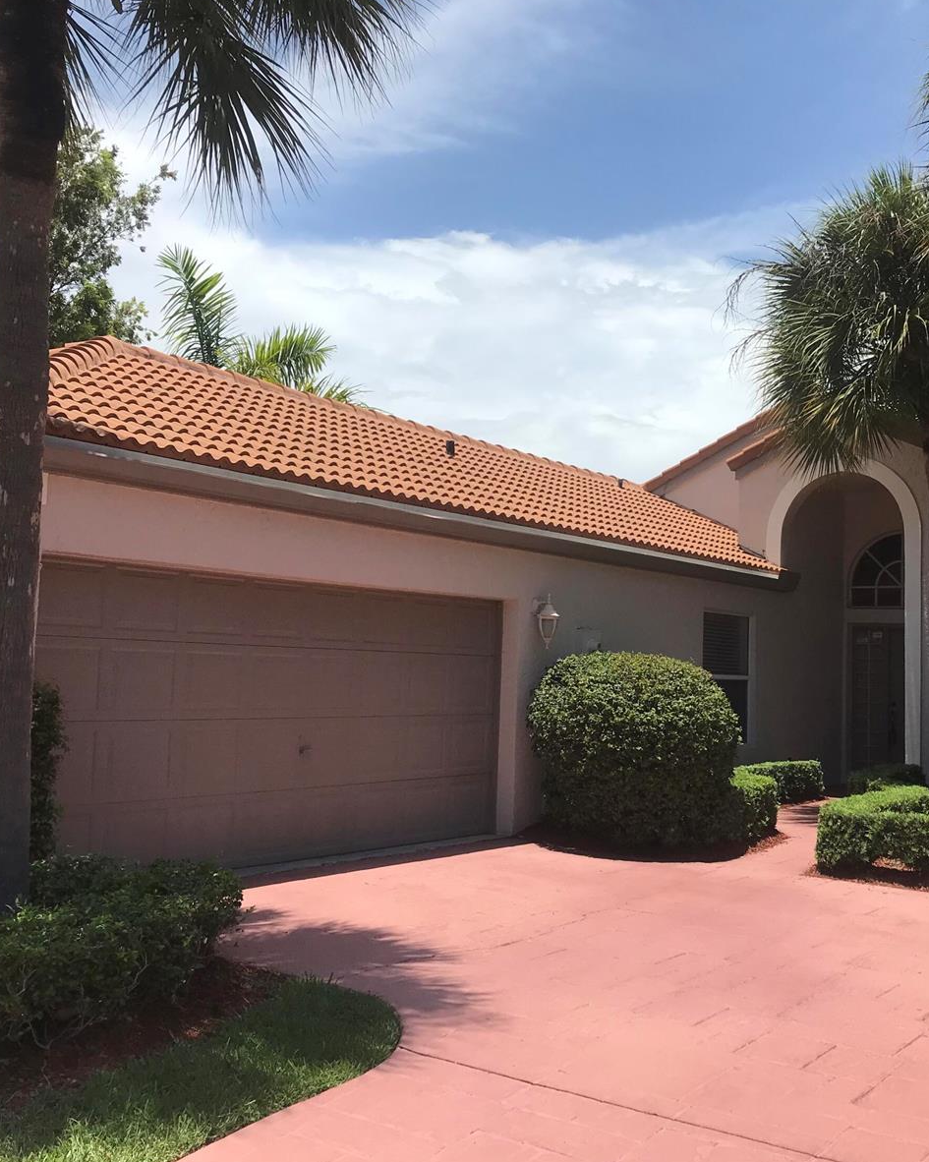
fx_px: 1272
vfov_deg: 49.1
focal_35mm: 37
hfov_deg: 39.9
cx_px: 556
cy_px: 579
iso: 20
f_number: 1.8
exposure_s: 1/3096
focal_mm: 3.99
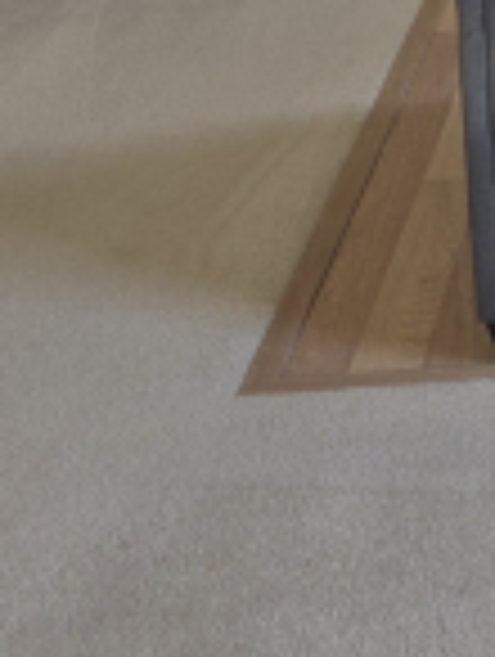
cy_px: -382
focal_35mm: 105
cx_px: 992
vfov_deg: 16.7
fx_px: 1996
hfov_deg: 12.4
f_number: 1.7
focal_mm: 6.25
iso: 80
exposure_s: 1/60
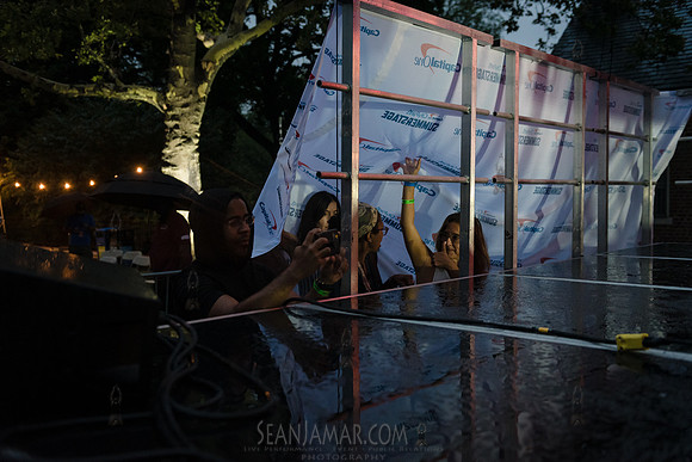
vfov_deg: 36.9
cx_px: 346
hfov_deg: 53.1
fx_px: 692
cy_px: 231
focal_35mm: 36
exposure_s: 1/100
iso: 3200
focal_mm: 36
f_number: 3.5
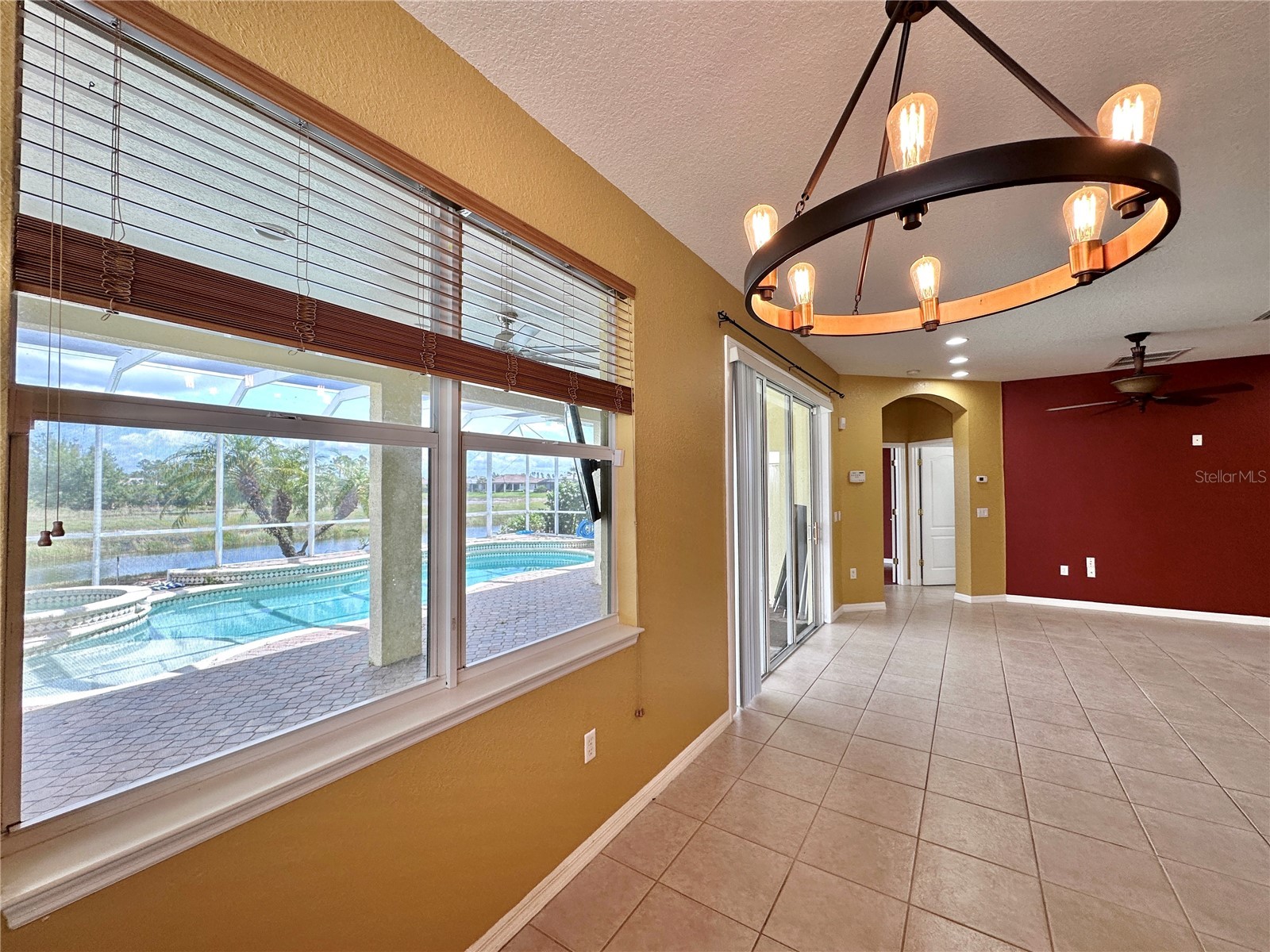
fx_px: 514
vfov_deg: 85.7
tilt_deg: +1.0
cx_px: 635
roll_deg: +0.5
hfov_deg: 102.1
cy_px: 476
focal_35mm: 14
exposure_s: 1/120
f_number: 2.2
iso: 64
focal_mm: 2.22
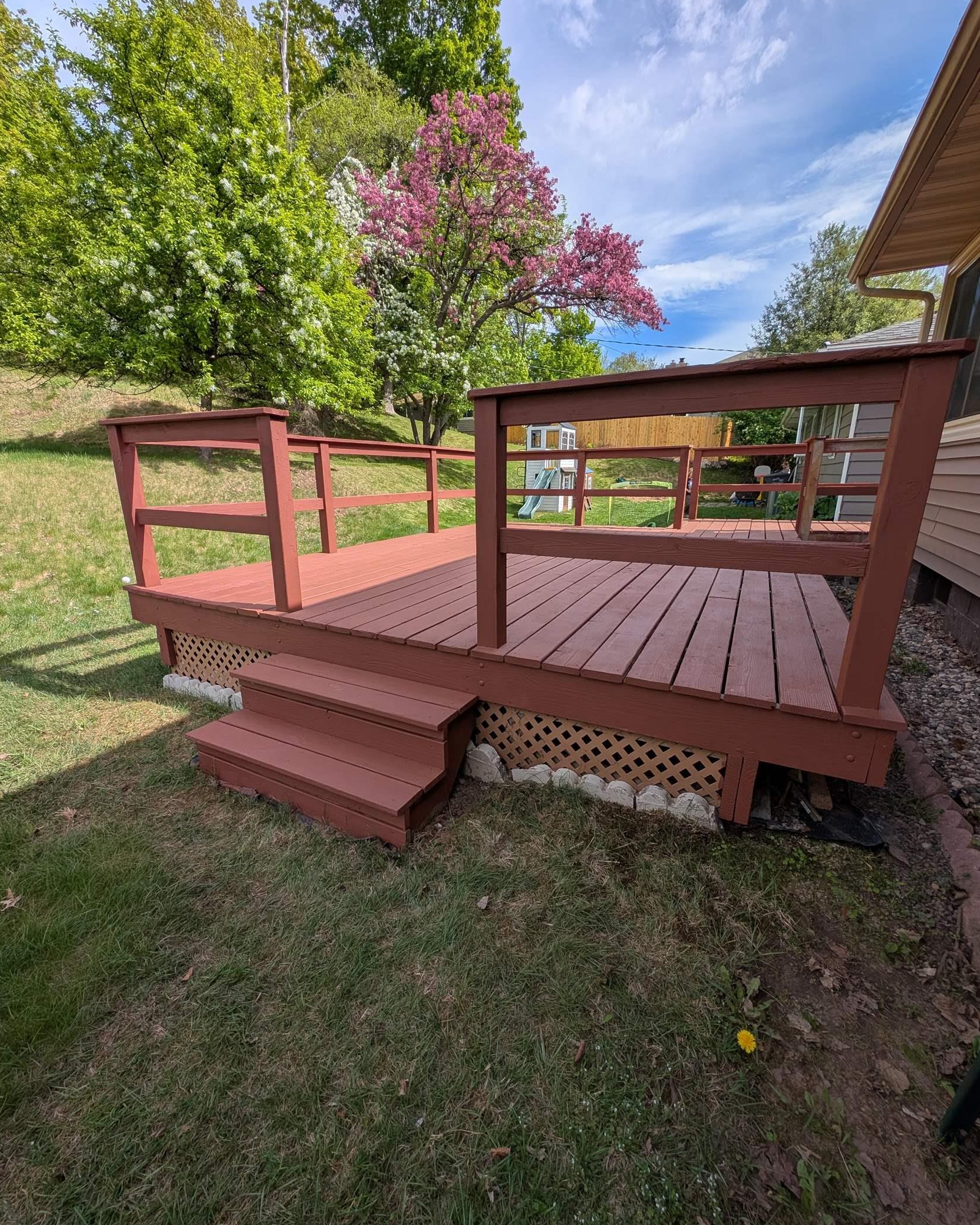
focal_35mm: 13
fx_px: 471
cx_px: 494
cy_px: 626
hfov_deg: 92.2
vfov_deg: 104.8
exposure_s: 1/1555
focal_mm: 2.23
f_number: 1.95
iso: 41
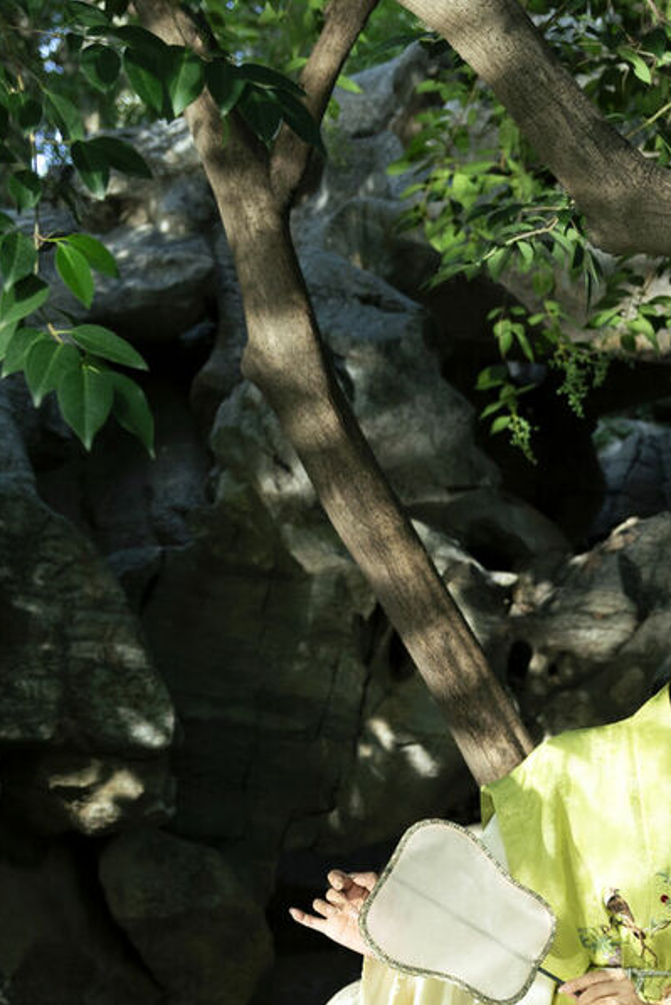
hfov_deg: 11.1
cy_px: 1269
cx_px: 880
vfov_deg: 16.1
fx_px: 3381
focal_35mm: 121
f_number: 4
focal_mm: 46
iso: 250
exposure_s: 1/200
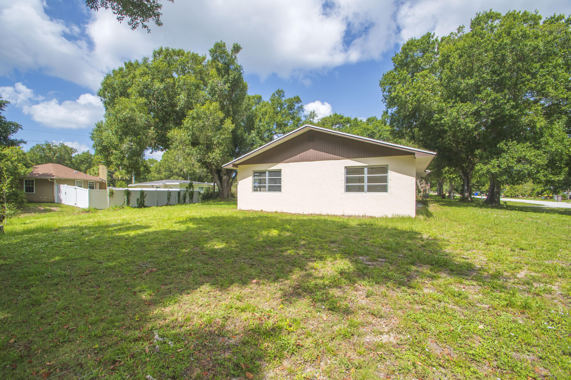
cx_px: 286
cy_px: 190
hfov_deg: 100.4
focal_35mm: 15
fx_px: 238
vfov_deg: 77.3
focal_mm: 10
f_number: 8
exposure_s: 1/640
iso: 320
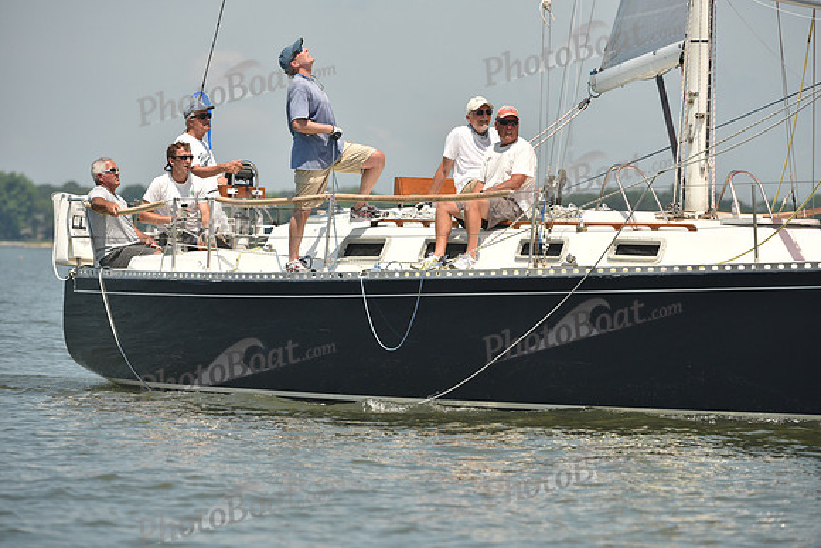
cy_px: 274
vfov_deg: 4.4
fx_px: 7071
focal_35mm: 310
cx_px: 410
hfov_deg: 6.6
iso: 320
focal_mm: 310
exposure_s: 1/1250
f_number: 6.3
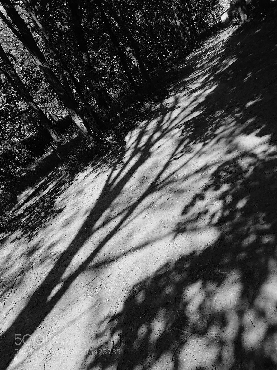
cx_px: 138
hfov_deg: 46.8
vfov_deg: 60.0
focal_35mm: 30
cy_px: 185
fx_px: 320
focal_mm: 5.3
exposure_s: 1/400
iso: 125
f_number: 3.2
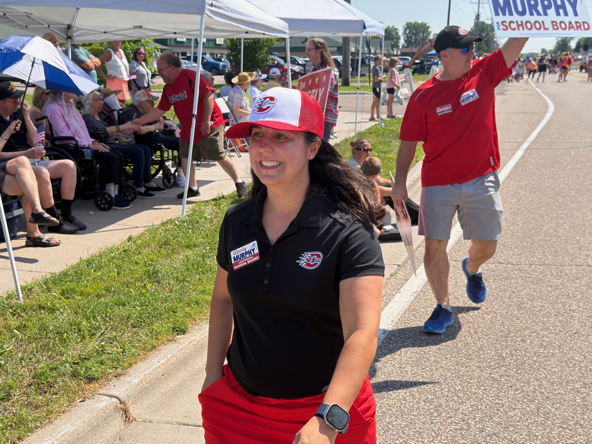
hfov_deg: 41.2
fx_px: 787
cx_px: 290
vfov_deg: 31.5
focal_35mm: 46
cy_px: 219
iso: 80
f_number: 1.78
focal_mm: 6.76
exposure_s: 1/4386
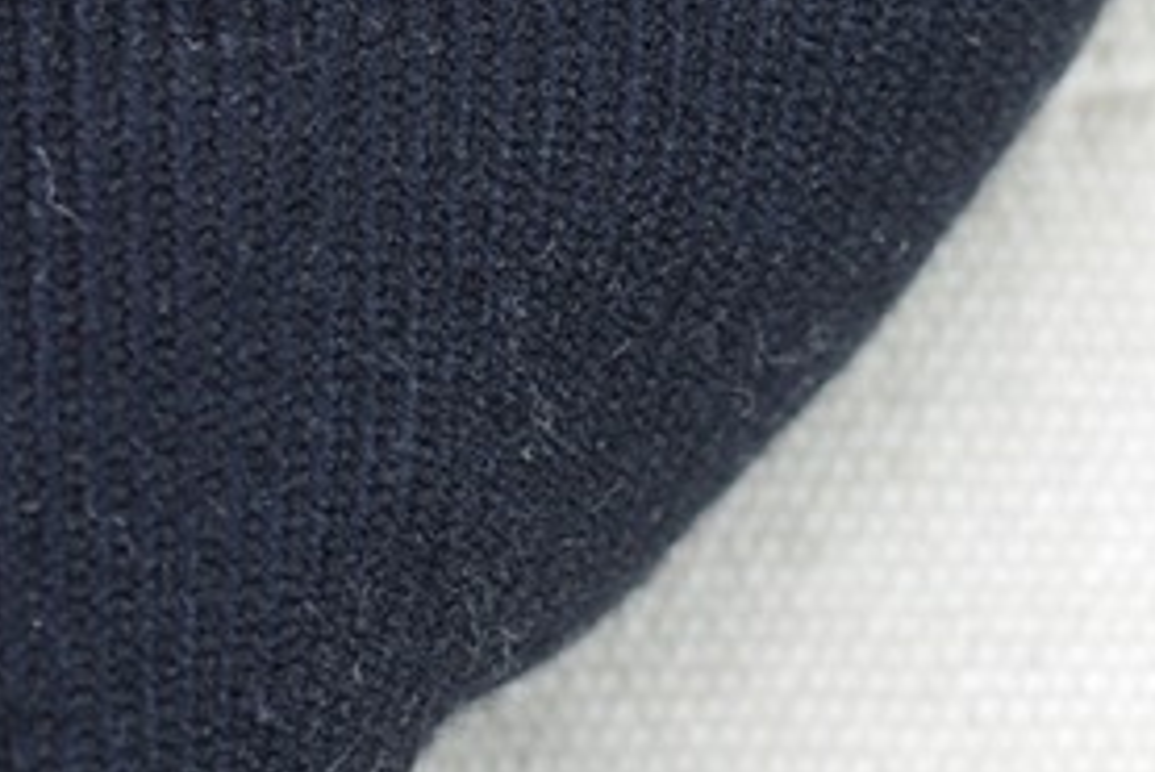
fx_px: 10849
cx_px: -21
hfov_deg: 6.1
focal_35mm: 338
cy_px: 346
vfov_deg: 4.1
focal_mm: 35
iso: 100
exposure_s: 1/80
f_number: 3.2
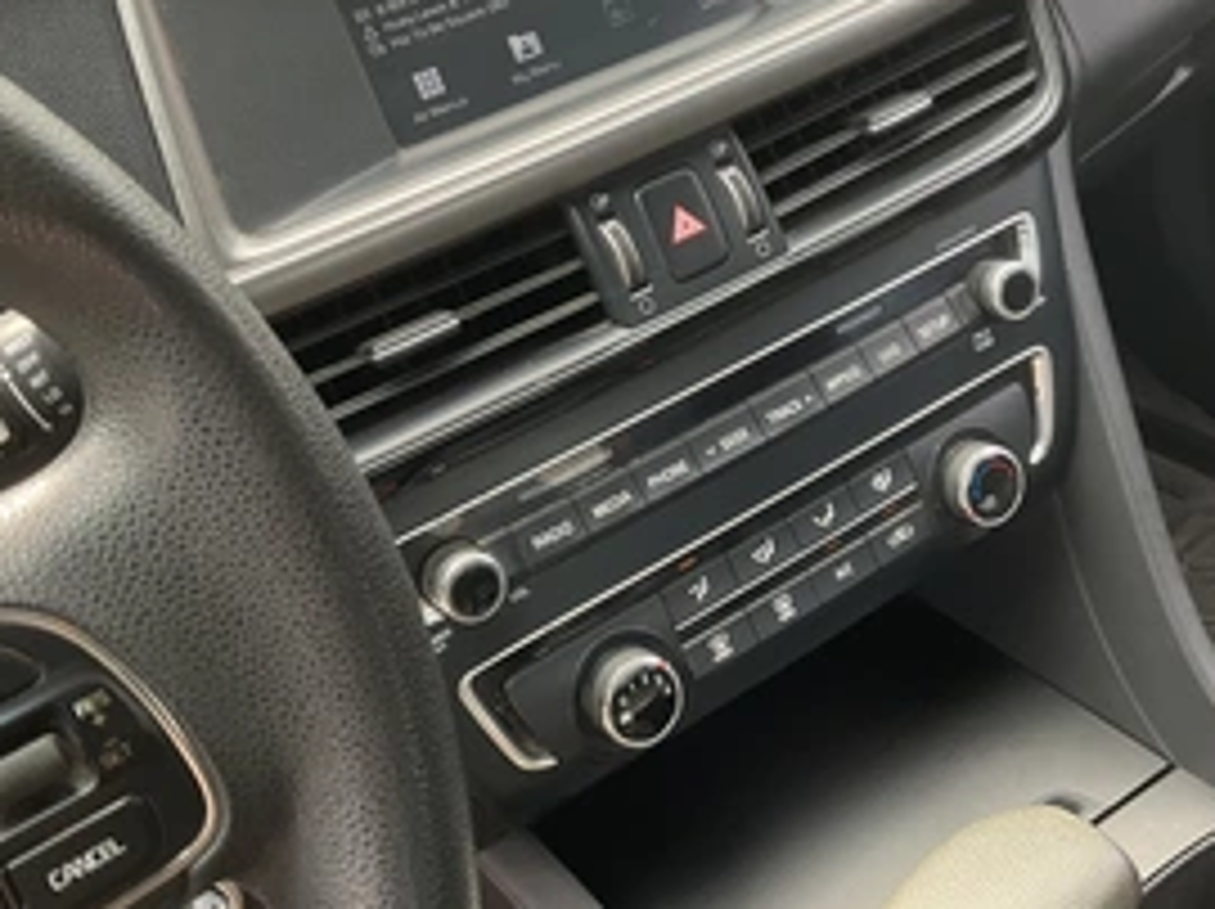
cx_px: 630
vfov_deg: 33.1
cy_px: 256
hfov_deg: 43.9
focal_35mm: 43
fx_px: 1508
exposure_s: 1/122
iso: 40
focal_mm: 3
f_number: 1.8
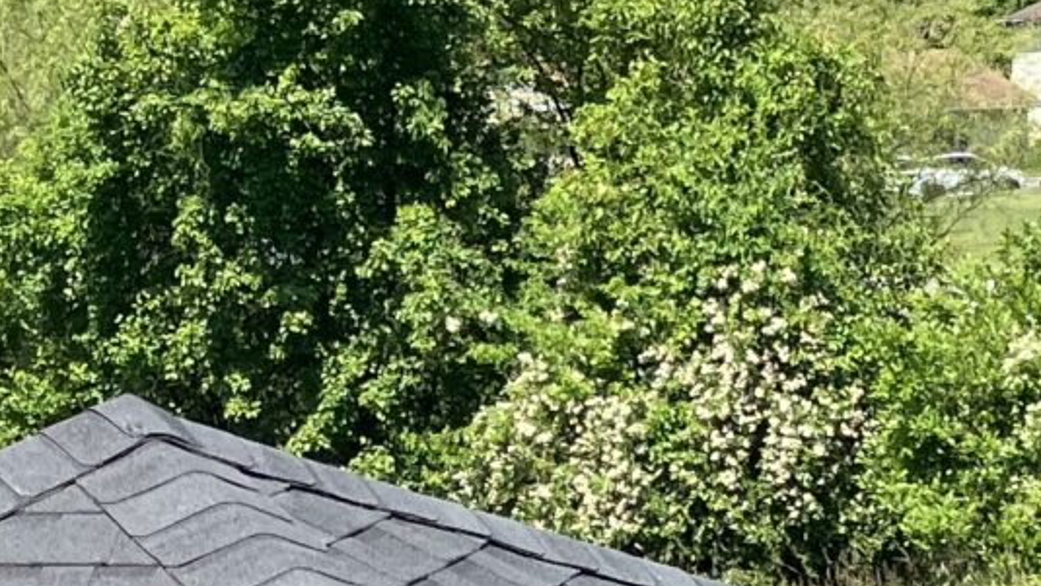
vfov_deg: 7.9
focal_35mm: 146
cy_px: 1205
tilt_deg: -14.8
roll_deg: +1.7
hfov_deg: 14.7
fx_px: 4030
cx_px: 586
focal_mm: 3.99
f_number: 1.8
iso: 32
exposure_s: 1/1156
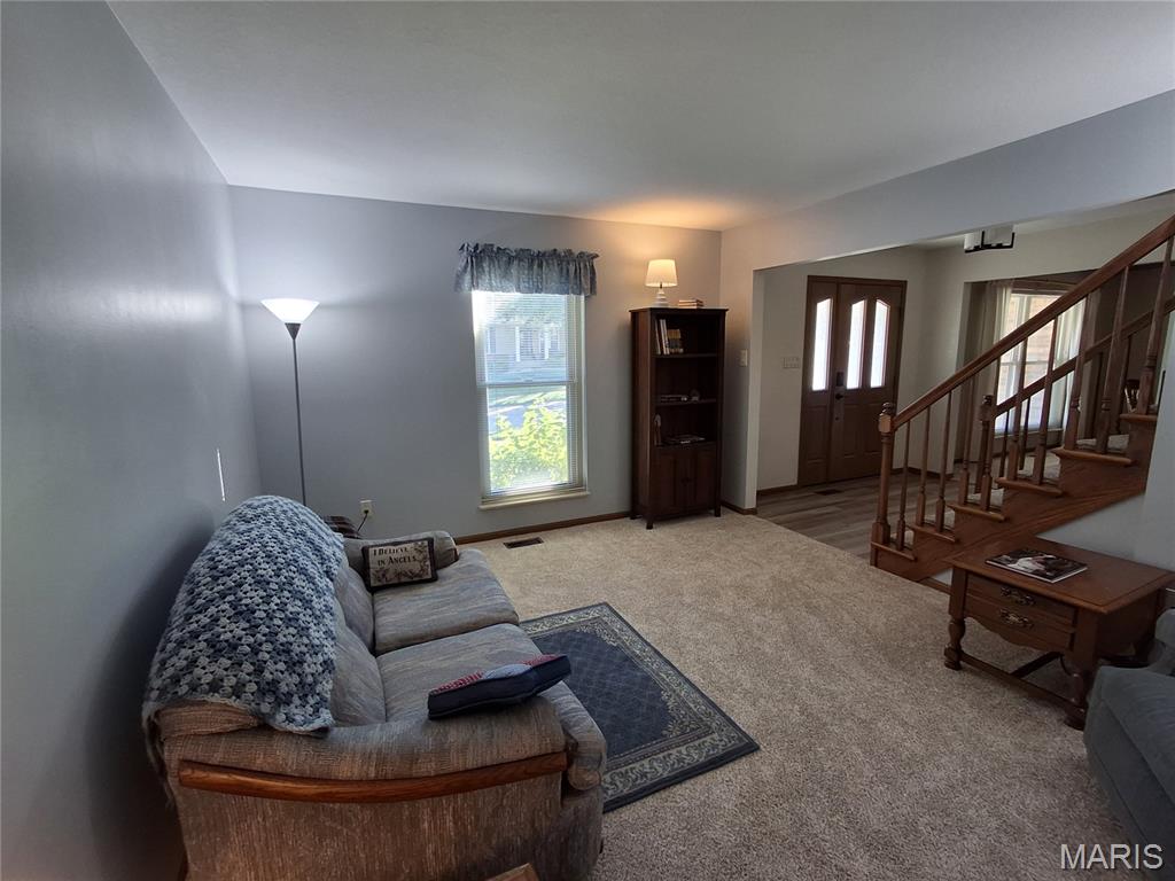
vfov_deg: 78.1
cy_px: 440
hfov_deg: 94.5
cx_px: 588
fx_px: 543
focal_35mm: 16
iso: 50
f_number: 2.2
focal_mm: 1.64
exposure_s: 1/60
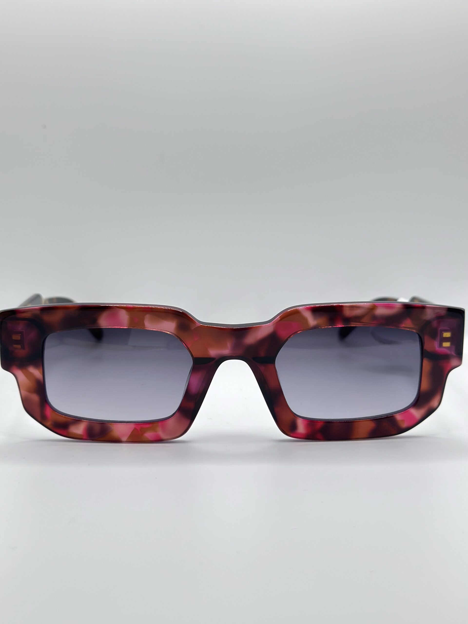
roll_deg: -0.9
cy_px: 312
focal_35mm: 48
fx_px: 865
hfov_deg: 30.3
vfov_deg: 39.7
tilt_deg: -31.8
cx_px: 234
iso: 80
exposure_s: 1/406
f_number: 1.78
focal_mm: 6.86
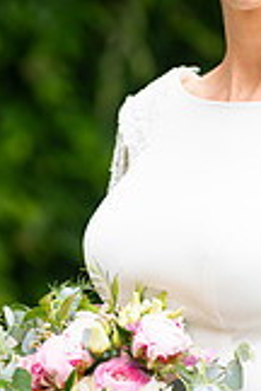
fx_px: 4089
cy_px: 157
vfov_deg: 5.5
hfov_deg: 3.7
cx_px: 234
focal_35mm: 376
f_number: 3.5
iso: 250
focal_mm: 135
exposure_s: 1/200
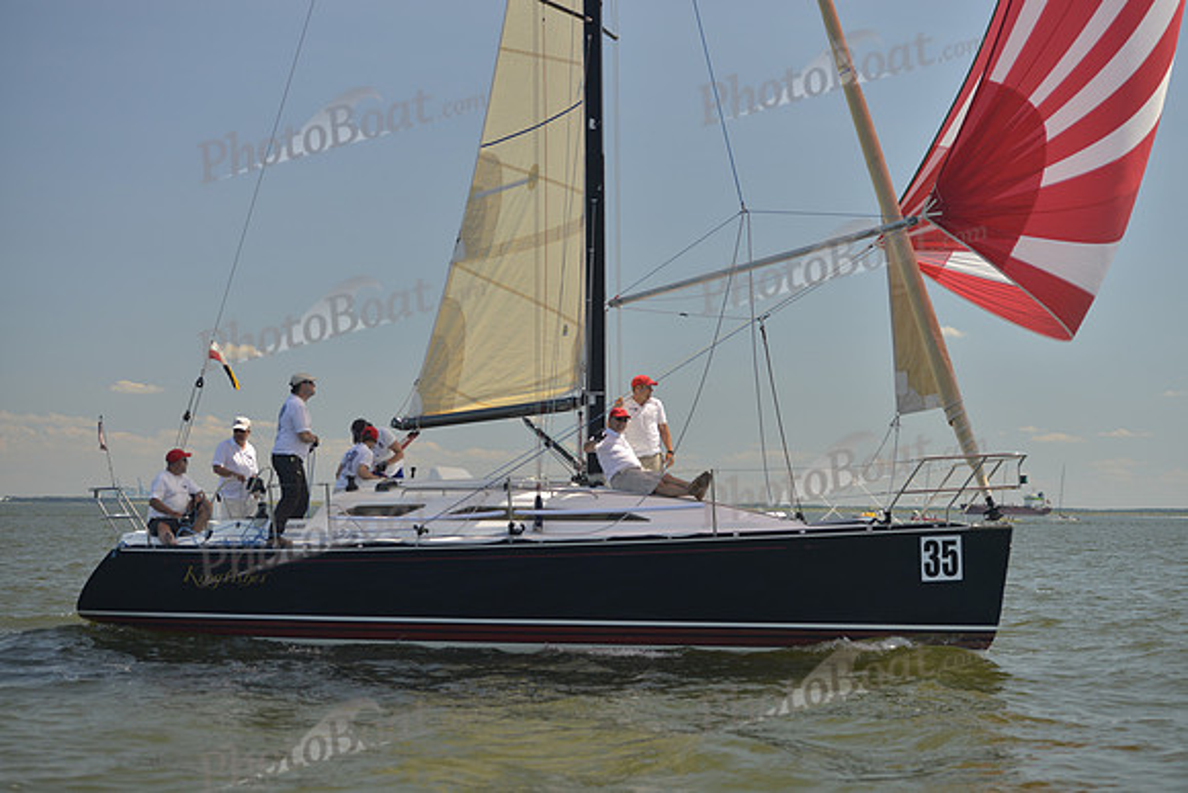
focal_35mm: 70
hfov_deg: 28.8
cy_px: 396
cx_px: 594
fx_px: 2310
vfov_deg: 19.5
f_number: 3.5
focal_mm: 70
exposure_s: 1/1250
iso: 200
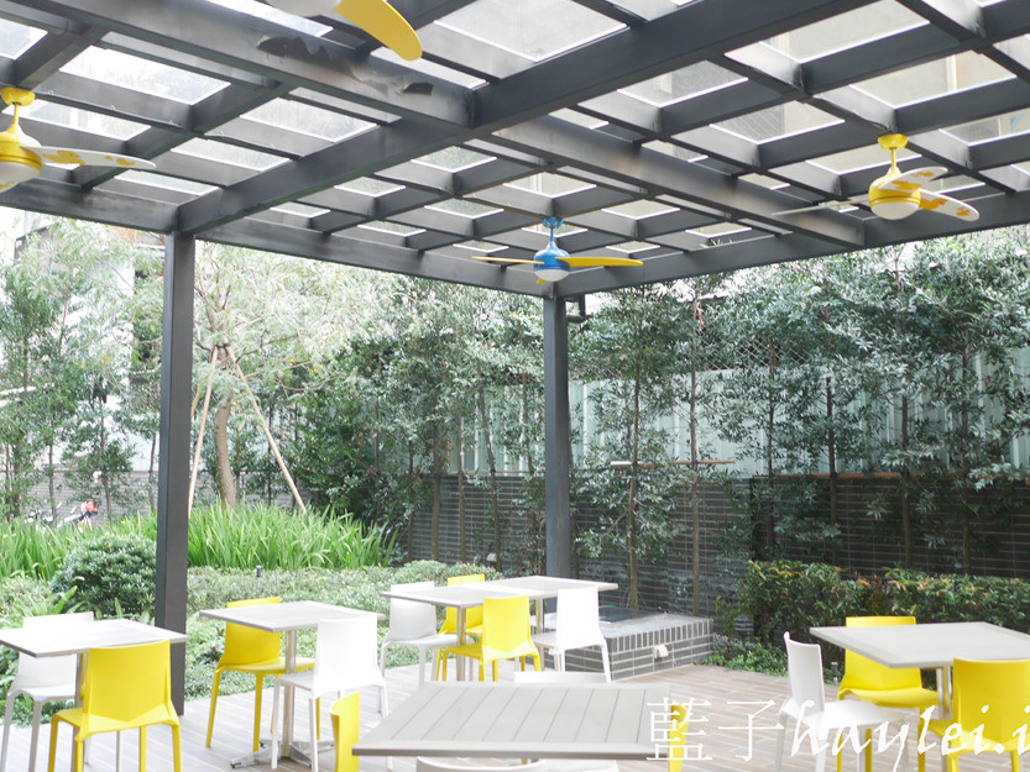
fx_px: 1071
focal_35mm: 36
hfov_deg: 51.3
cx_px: 548
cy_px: 331
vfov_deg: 39.6
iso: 500
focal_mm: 15
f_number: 1.7
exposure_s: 1/60
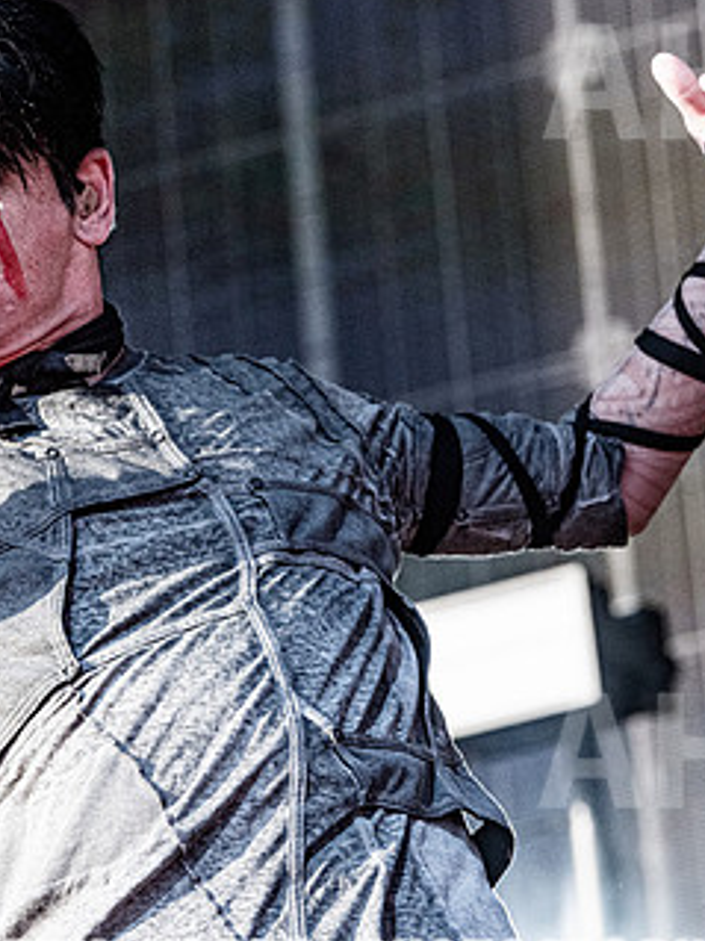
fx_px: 7147
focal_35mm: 263
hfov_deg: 5.6
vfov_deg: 7.5
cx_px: -12
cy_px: 358
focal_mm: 125
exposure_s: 1/3200
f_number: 4.5
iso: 800
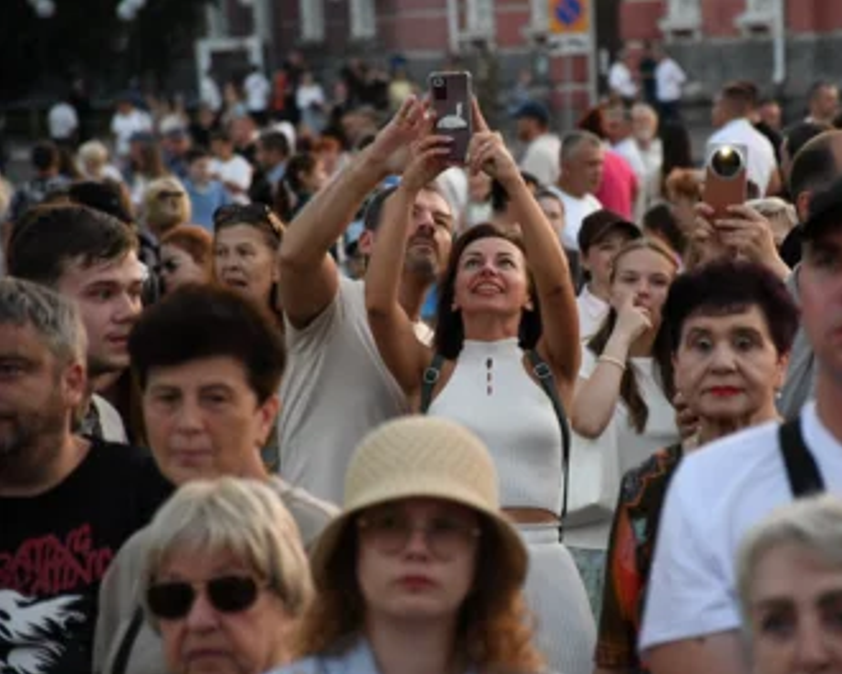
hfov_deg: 8.1
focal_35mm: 239
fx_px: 5956
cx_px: 508
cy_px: 338
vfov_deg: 6.5
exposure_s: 1/320
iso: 1600
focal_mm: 140
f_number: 5.6
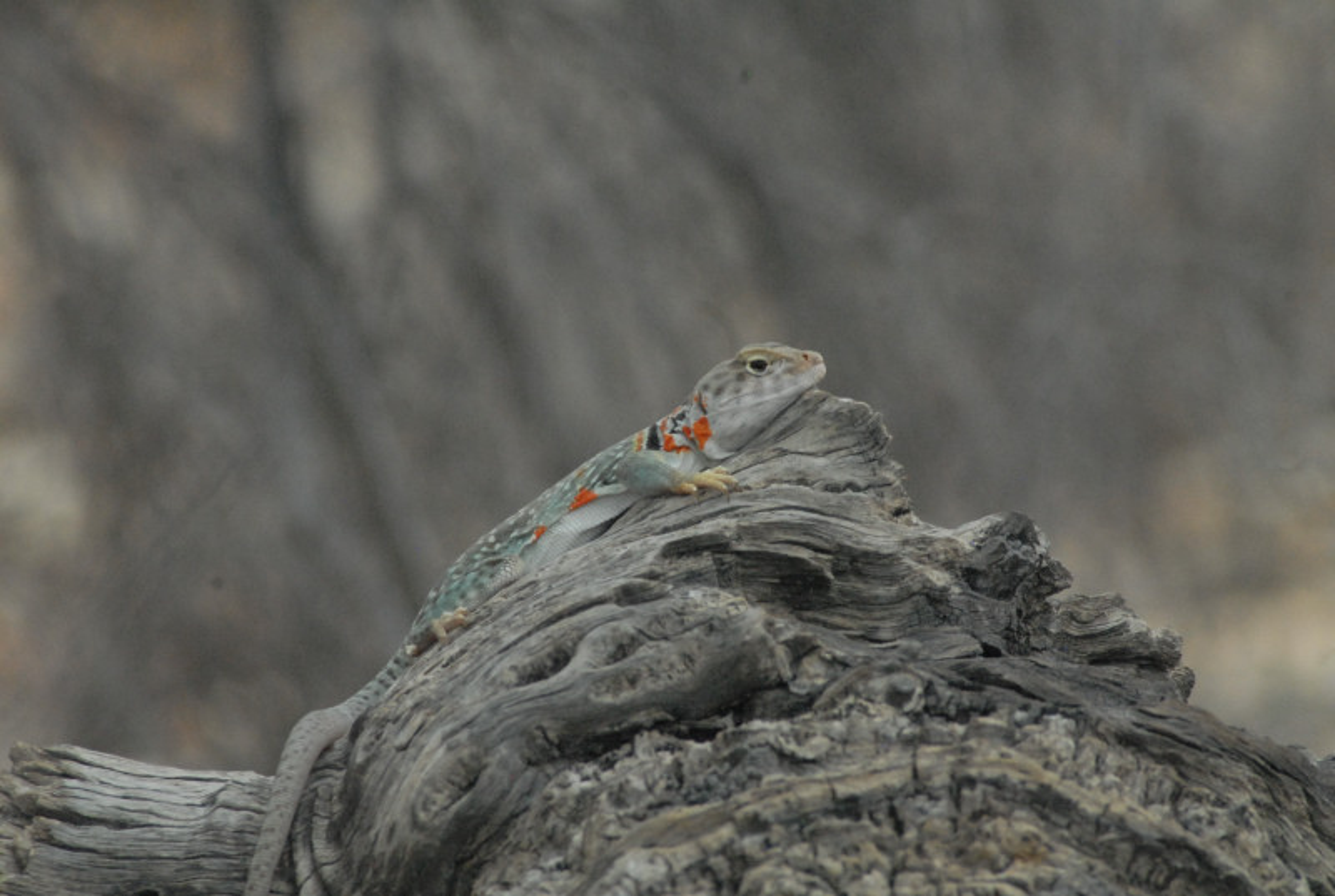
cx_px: 668
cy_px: 448
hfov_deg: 5.5
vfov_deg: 3.7
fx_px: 13935
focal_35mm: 375
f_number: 11
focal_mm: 250
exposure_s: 1/500
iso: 1600
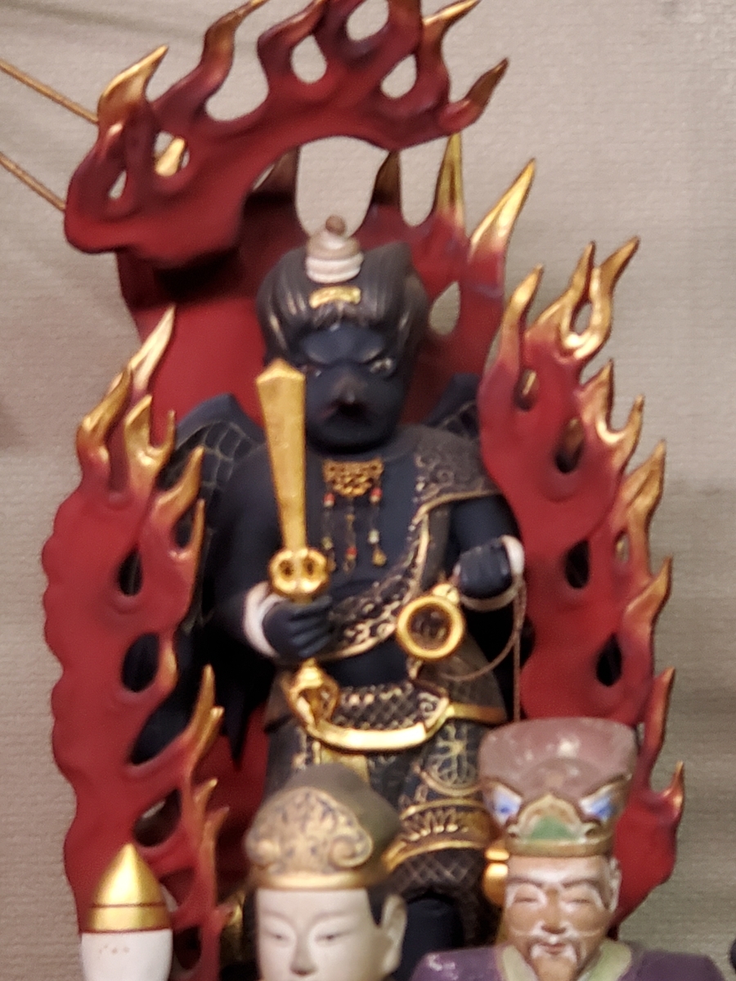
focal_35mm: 52
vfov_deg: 36.8
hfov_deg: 28.0
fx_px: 1474
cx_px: 368
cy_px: 490
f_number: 2.4
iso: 320
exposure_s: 1/17
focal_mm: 6
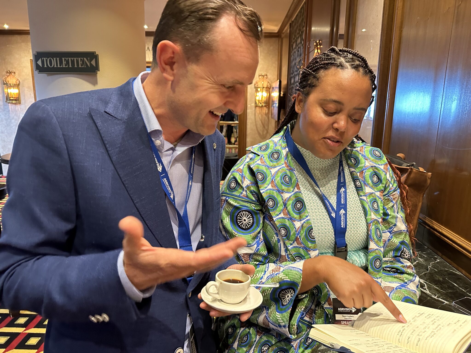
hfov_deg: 71.6
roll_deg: -0.8
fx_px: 327
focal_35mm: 24
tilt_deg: -12.4
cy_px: 176
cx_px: 236
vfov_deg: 56.8
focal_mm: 6.86
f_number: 1.78
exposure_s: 1/50
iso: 500
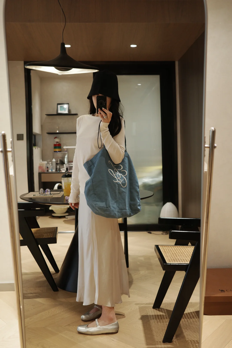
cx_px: 116
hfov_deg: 33.4
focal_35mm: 40
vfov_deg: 48.5
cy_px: 174
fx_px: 387
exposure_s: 1/40
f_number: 2.8
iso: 400
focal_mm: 26
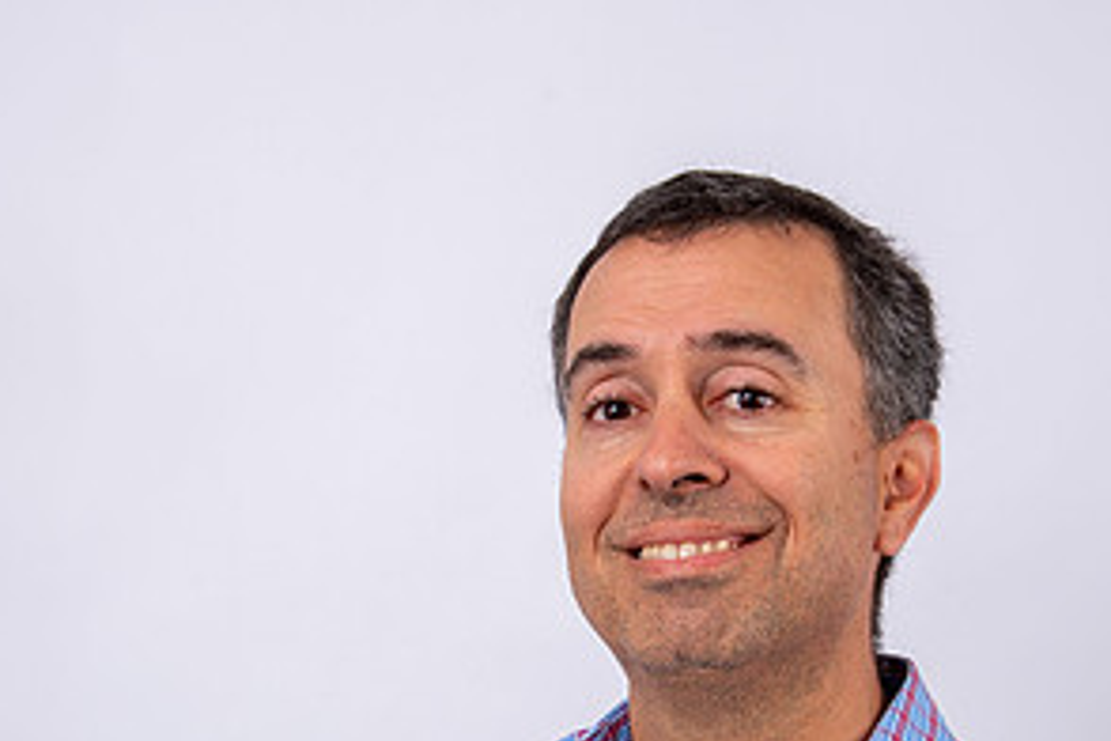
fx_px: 2191
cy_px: 665
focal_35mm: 71
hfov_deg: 28.4
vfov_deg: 18.9
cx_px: 620
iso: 125
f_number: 9
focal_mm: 36
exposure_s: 1/250
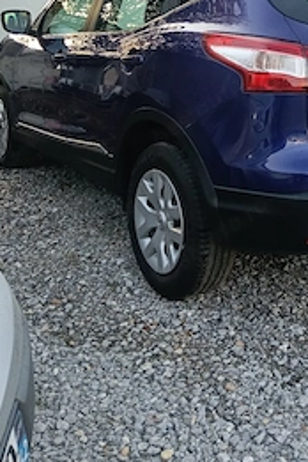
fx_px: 552
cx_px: 253
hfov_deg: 30.3
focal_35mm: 43
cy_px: 126
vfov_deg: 44.2
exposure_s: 1/118
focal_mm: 3.98
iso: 50
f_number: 2.8
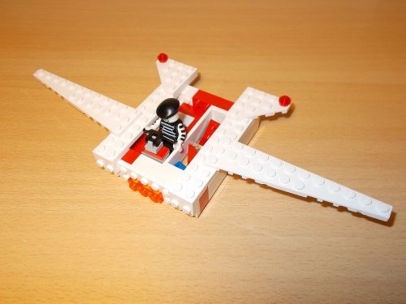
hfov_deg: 60.0
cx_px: 203
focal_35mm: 30
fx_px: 352
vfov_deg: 46.8
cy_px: 152
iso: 80
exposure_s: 1/50
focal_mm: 5.3
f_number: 3.4
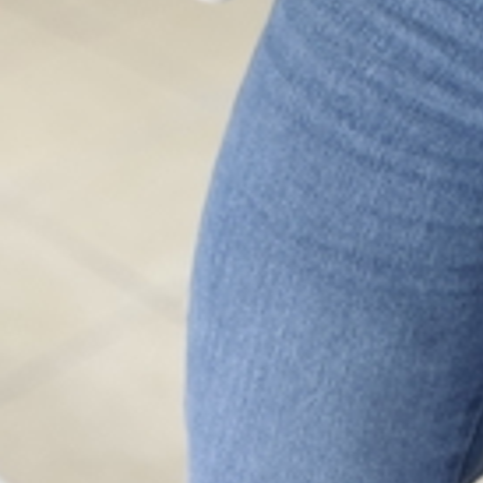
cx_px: 673
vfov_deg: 14.4
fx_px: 1626
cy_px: -442
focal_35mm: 103
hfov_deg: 15.8
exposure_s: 1/50
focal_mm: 2.71
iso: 50
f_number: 1.9
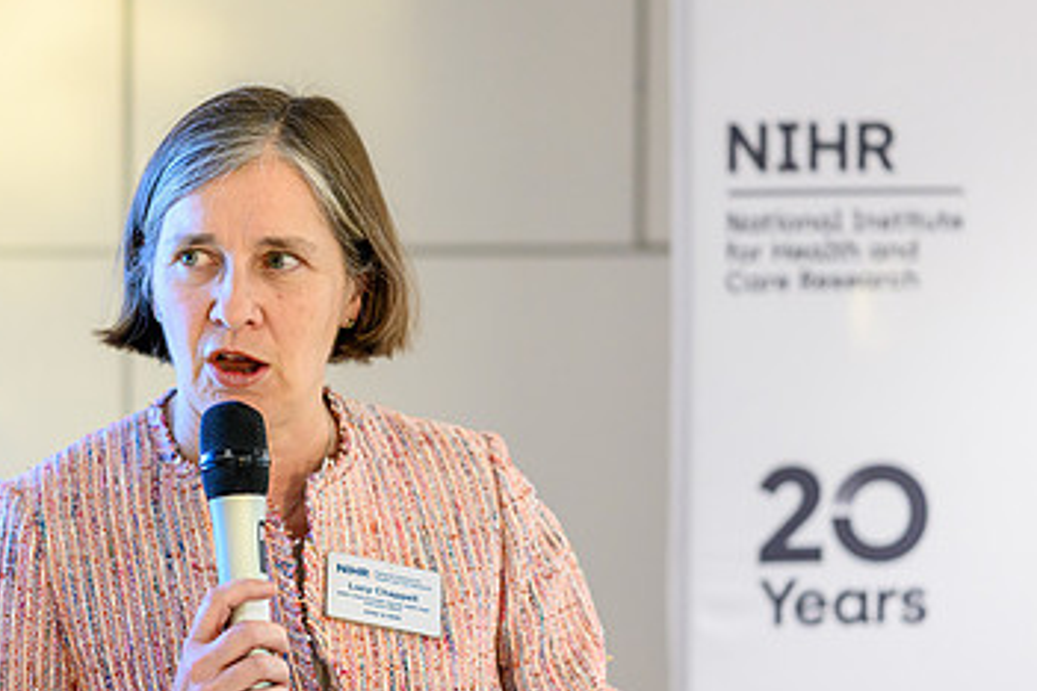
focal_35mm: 141
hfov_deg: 14.5
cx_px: 363
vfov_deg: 9.7
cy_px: 391
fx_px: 4061
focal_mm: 85
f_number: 1.8
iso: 2800
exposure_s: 1/400
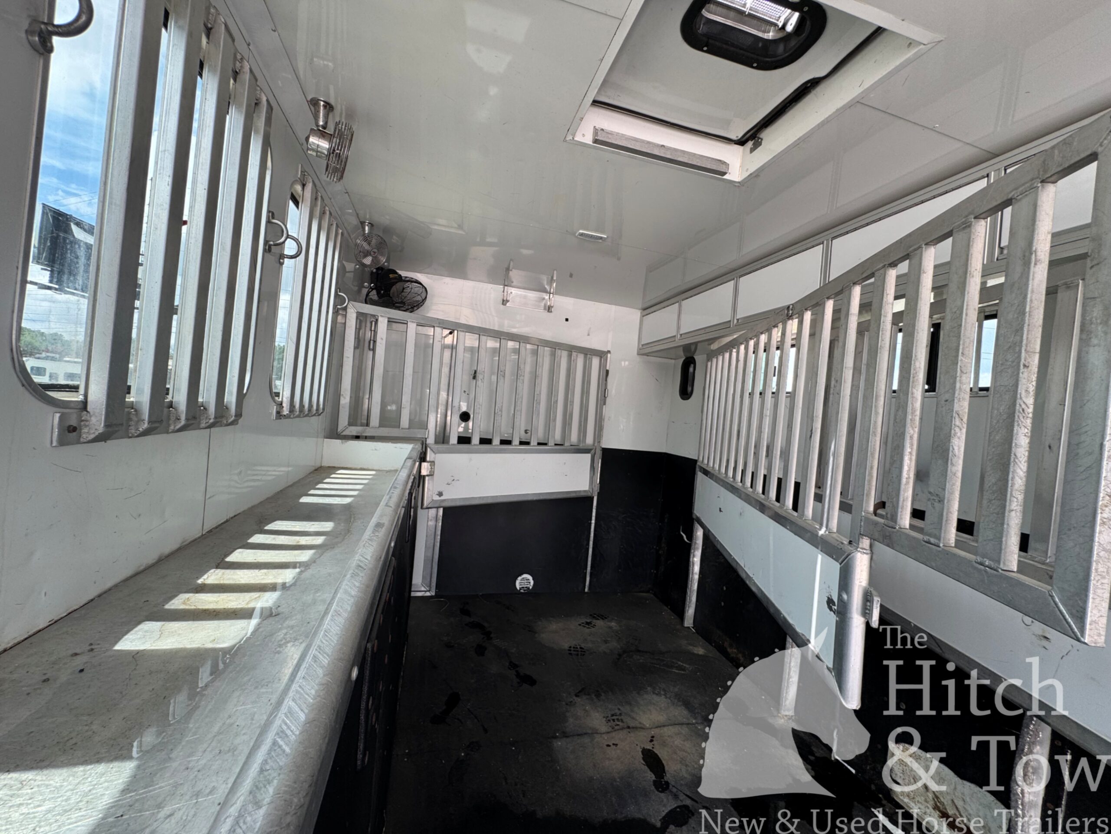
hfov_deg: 102.1
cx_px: 556
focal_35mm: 14
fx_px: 449
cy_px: 417
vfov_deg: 85.7
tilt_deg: -1.7
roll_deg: -6.2
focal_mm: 2.22
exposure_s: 1/99
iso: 50
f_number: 2.2
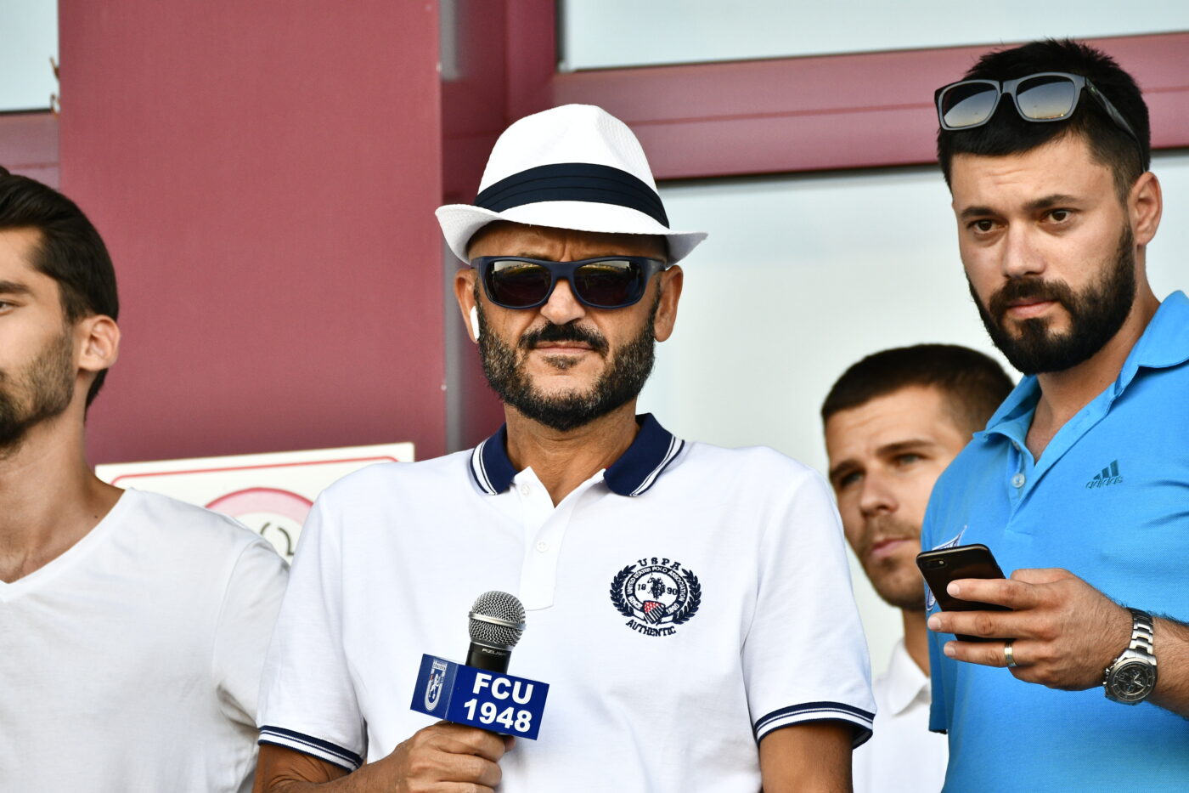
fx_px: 21794
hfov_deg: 3.1
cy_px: 396
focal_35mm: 660
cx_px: 594
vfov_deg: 2.1
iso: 800
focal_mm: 440
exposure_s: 1/250
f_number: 6
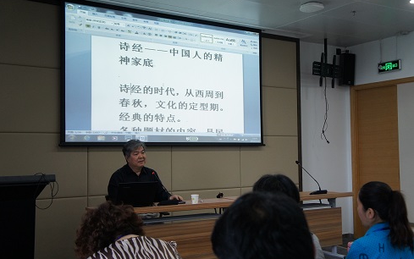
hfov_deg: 46.2
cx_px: 207
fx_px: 485
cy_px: 130
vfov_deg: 29.9
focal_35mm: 43
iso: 800
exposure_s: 1/160
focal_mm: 28
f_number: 4
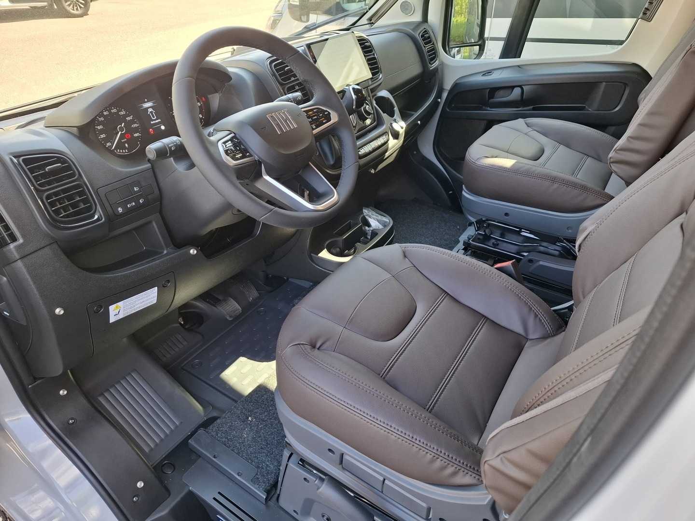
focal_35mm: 23
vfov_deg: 58.9
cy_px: 260
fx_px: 462
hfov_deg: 73.9
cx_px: 348
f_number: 1.8
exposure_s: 1/100
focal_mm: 5.54
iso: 100
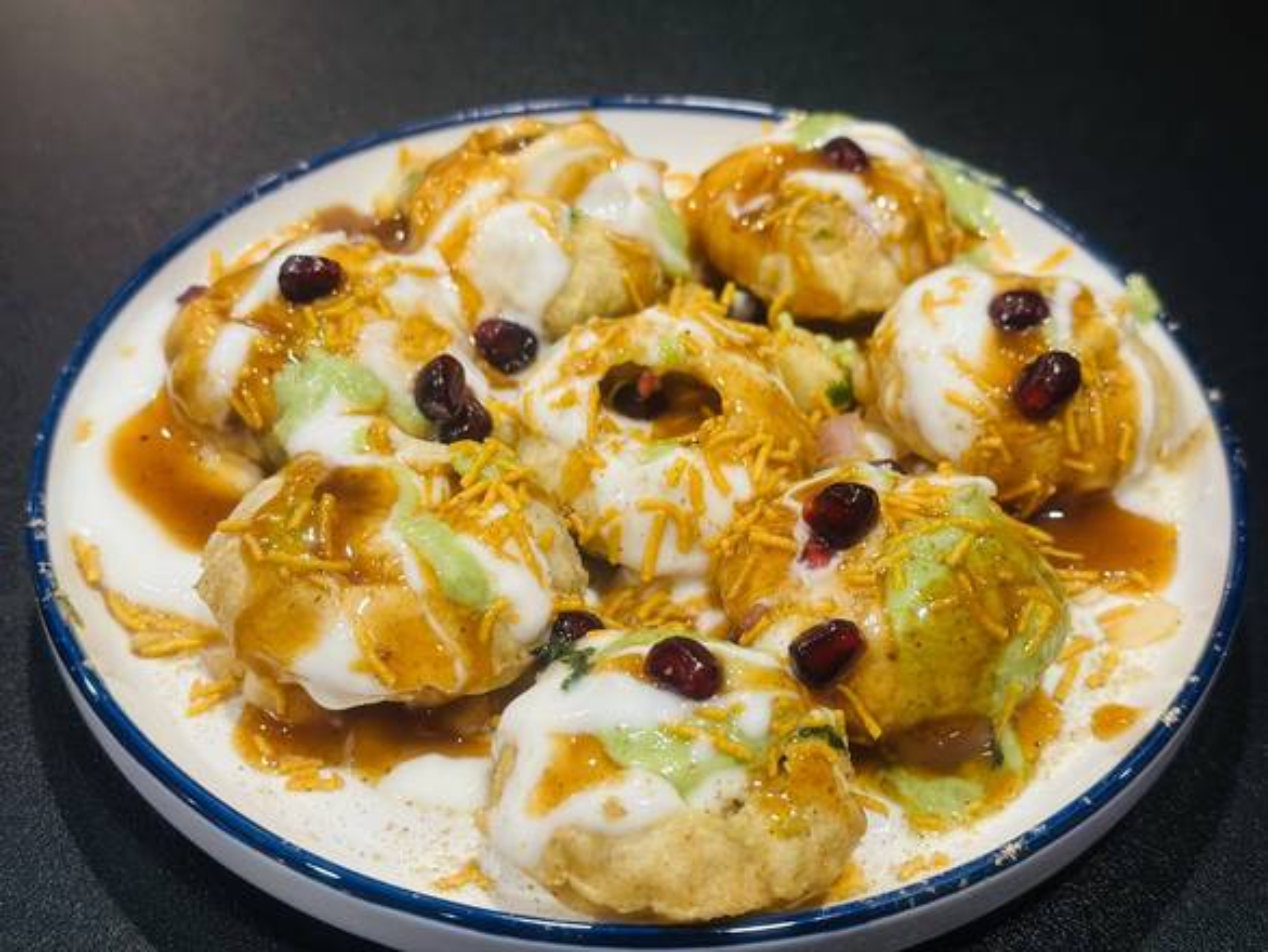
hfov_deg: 39.6
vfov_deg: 30.3
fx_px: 1759
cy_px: 476
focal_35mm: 48
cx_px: 634
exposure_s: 1/40
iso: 320
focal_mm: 6.86
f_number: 1.78
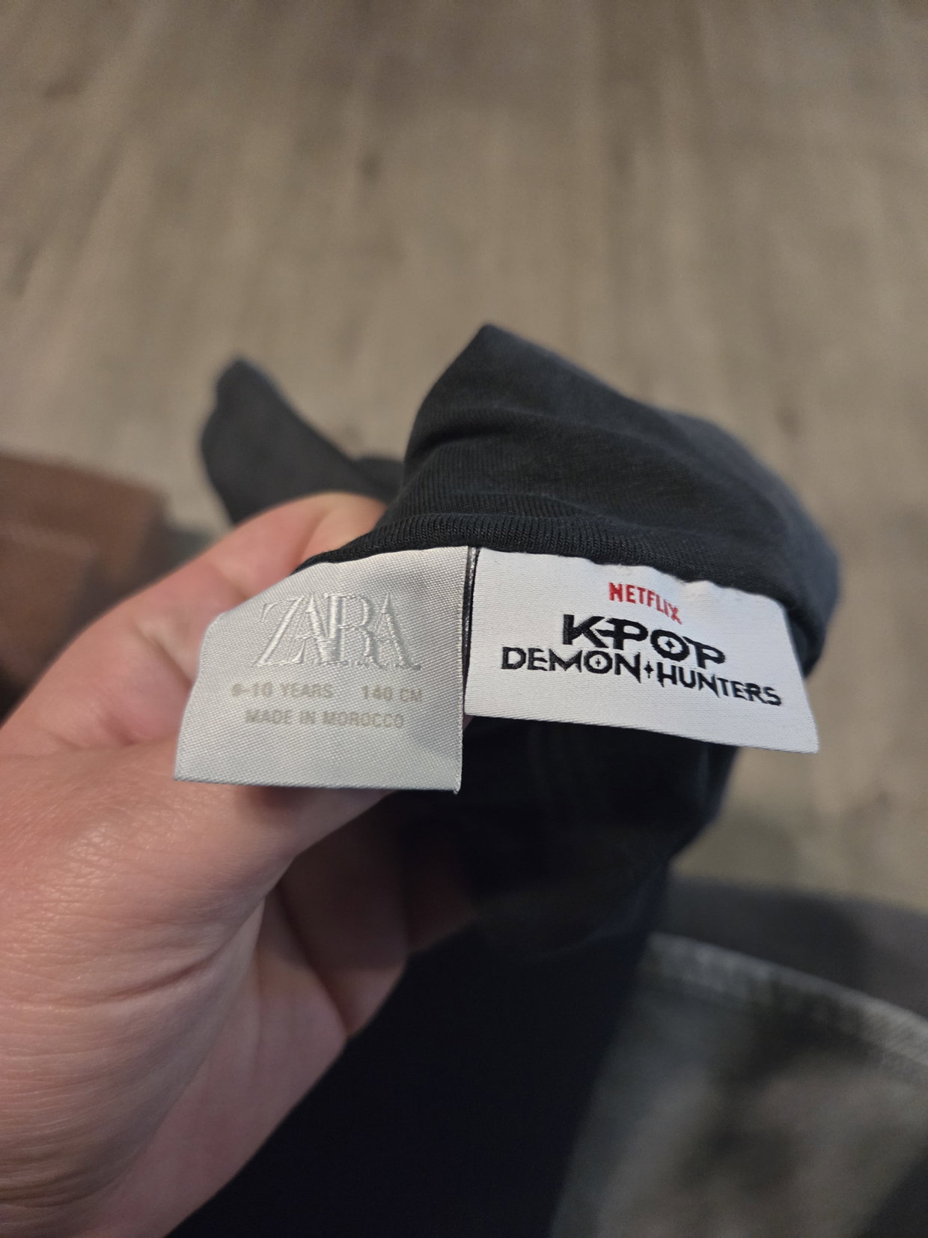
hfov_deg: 58.9
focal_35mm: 23
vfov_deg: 73.9
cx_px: 464
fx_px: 822
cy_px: 619
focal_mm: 5.4
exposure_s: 1/100
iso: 1250
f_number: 1.8
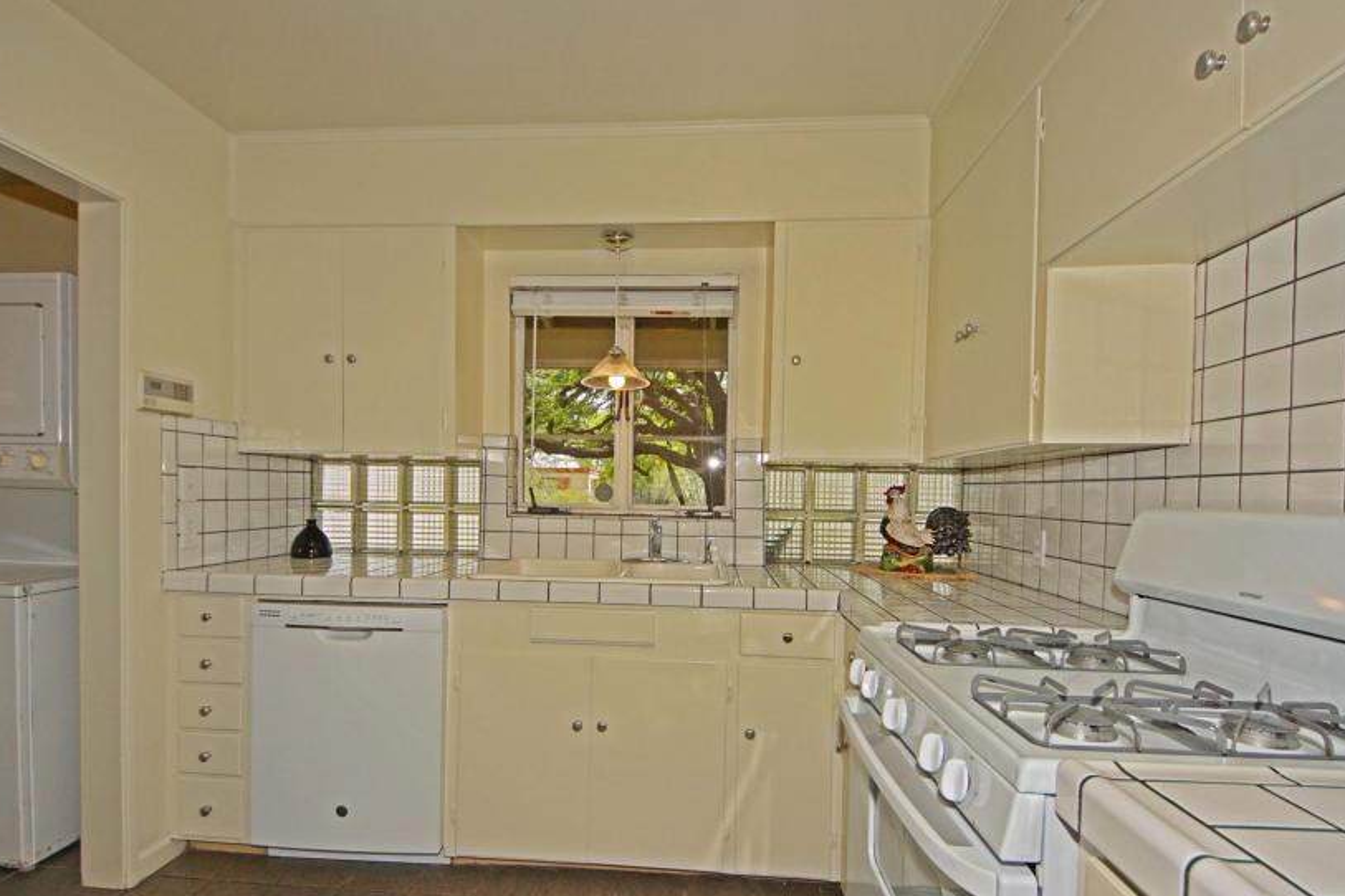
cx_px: 662
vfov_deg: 70.2
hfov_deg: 93.3
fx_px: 635
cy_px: 499
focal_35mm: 17
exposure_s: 1/400
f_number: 4.5
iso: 200
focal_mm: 8
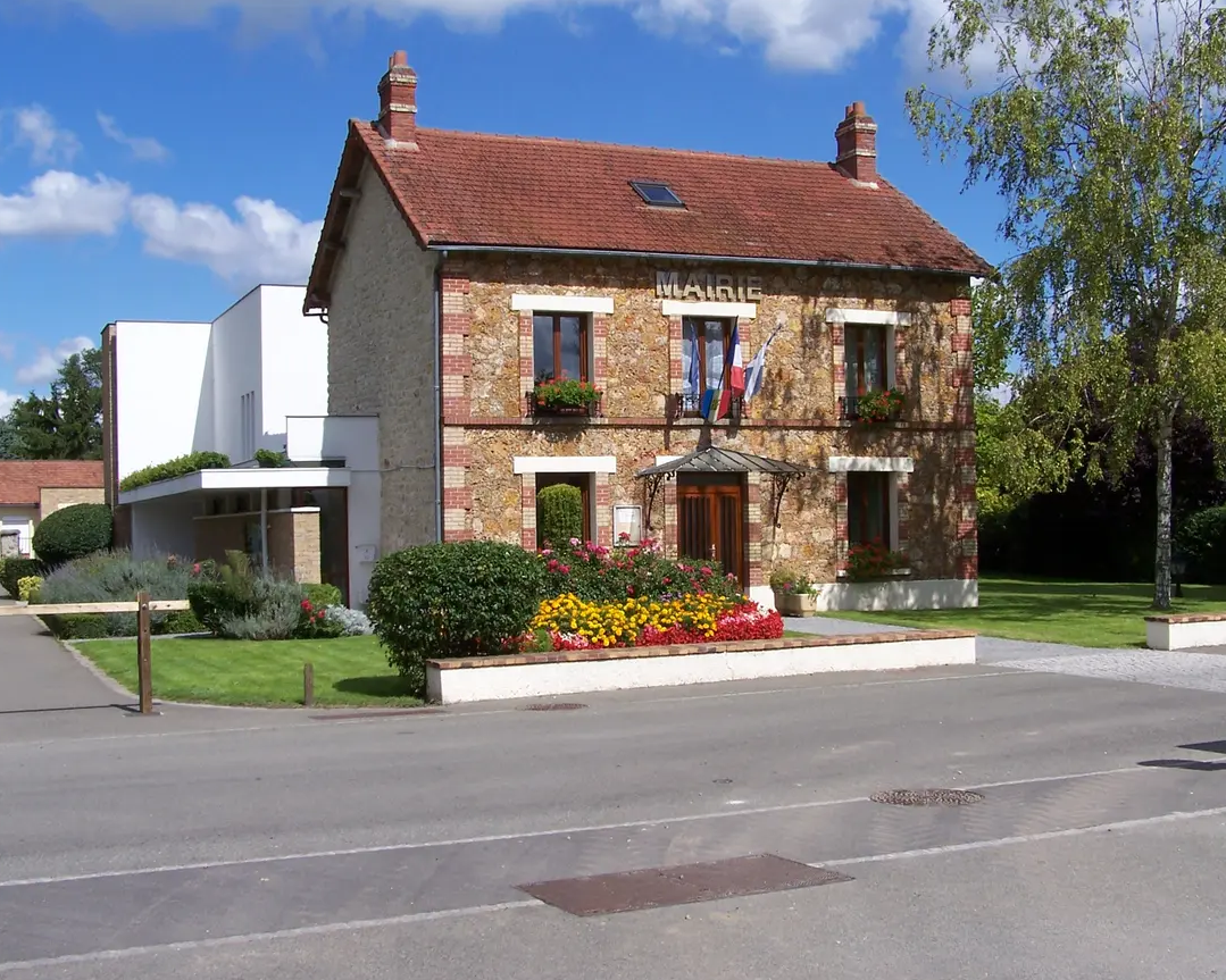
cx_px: 644
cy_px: 518
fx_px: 1596
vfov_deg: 34.1
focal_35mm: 44
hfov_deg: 42.0
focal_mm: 6.3
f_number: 5.6
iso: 80
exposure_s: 1/750
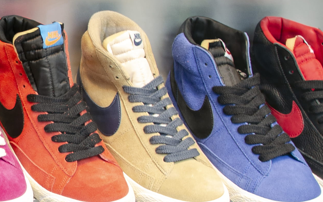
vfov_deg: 9.9
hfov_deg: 15.1
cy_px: 93
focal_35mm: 132
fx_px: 1162
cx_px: -101
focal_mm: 22
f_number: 3.8
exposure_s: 1/13
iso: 100
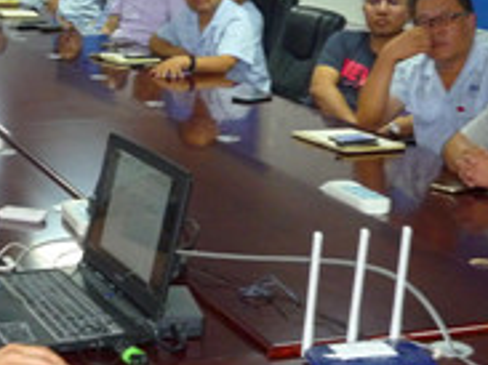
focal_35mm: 92
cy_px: 139
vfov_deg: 16.0
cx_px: 93
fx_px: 1296
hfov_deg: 21.1
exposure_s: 1/40
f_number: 4.1
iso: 400
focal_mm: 7.3
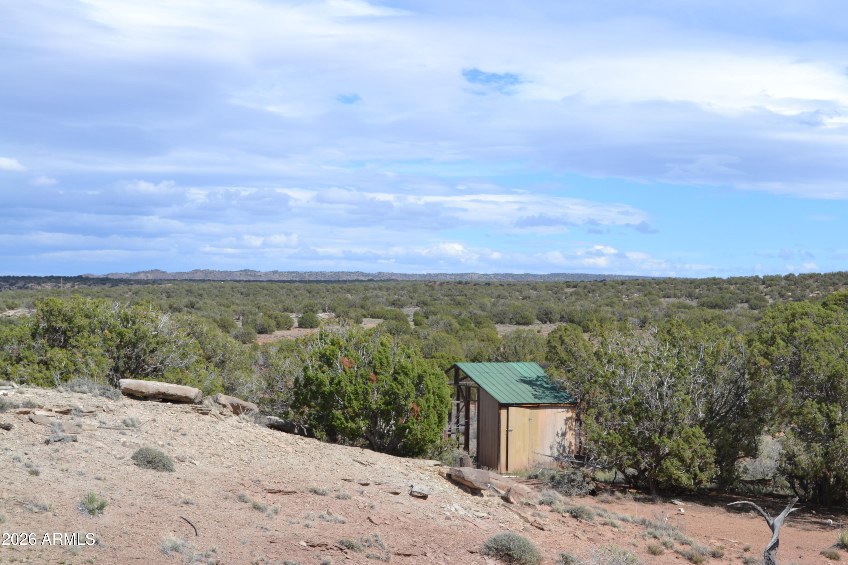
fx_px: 1484
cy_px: 282
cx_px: 424
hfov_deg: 31.9
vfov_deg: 21.6
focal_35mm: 63
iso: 100
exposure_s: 1/250
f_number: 8
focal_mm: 42
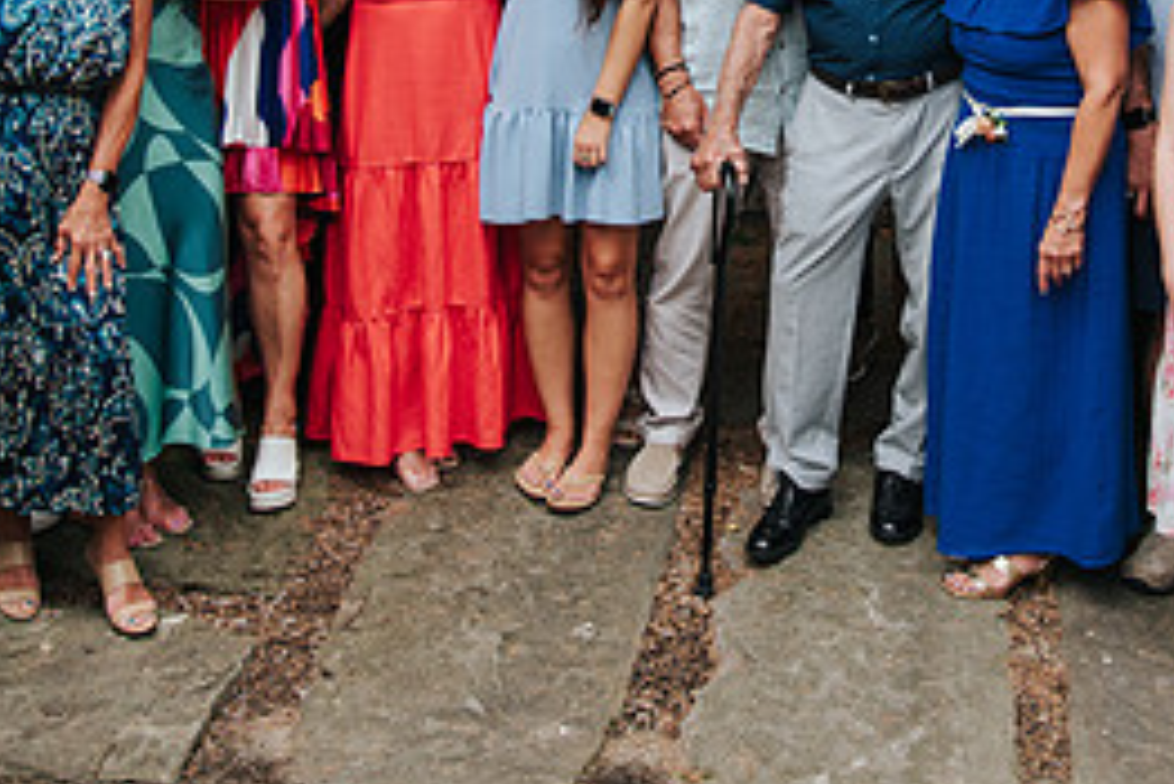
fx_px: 2023
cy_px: -52
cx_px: 748
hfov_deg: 32.2
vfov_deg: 21.0
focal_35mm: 62
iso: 900
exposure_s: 1/60
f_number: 4
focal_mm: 28
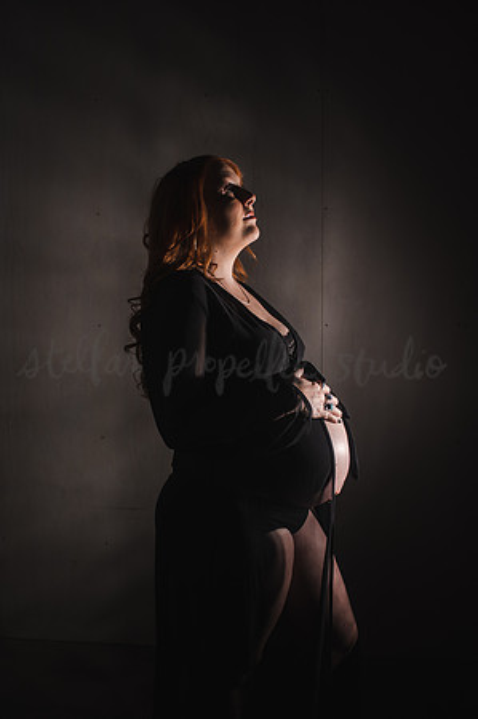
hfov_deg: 46.3
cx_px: 239
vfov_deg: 65.5
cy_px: 360
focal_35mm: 28
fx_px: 559
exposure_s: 1/125
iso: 100
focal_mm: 28
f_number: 7.1
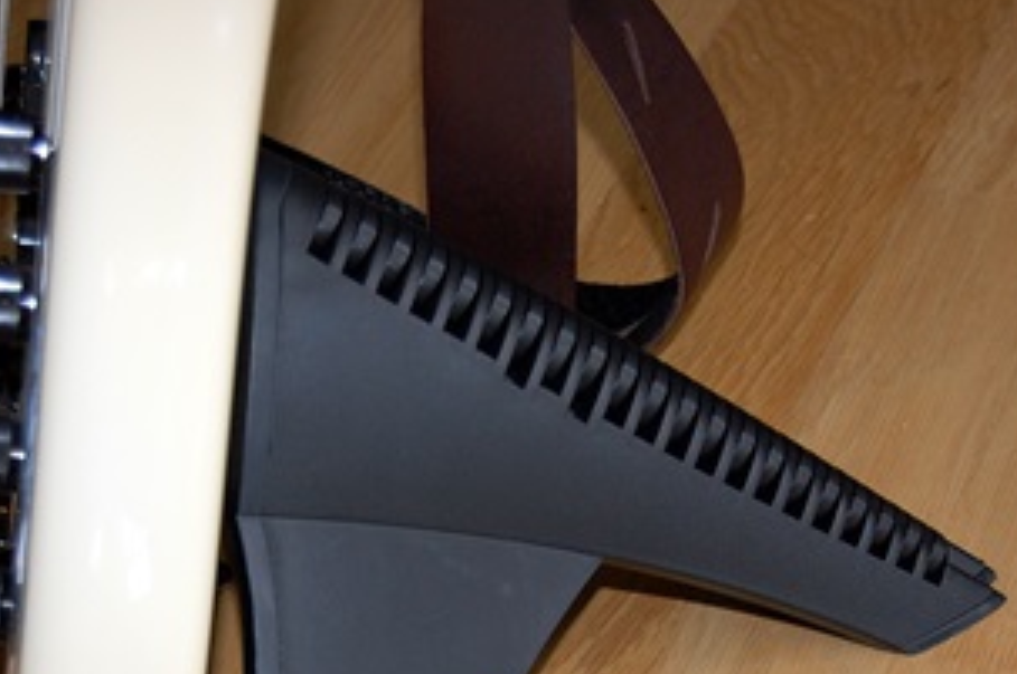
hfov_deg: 19.6
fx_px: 2933
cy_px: 635
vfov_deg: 13.0
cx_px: 409
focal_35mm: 104
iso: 400
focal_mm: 35
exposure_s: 1/60
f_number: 4.8
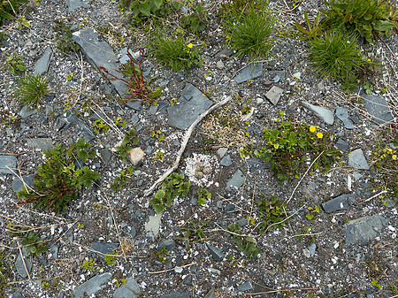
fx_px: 276
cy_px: 149
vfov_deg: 56.8
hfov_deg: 71.6
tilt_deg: -81.6
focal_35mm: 24
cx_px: 199
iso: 100
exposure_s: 1/1845
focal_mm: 6.86
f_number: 1.78
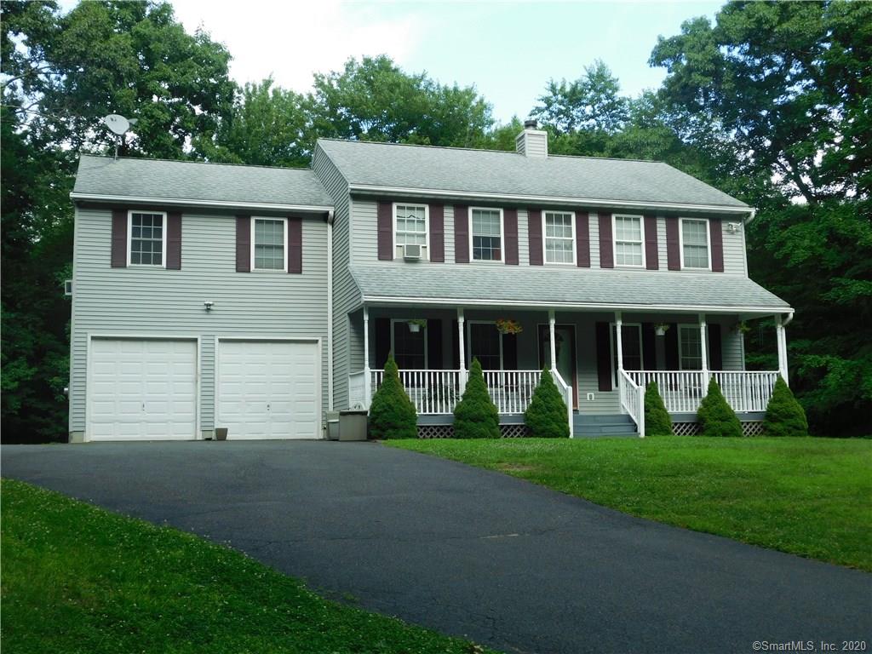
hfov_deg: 46.8
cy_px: 327
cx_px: 436
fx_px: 1008
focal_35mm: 40
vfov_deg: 36.0
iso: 125
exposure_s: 1/400
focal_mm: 7.1
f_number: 3.6
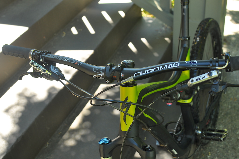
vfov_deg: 25.7
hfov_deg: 37.9
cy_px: 80
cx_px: 120
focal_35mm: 52
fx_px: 348
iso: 200
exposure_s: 1/80
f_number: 4.5
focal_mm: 35
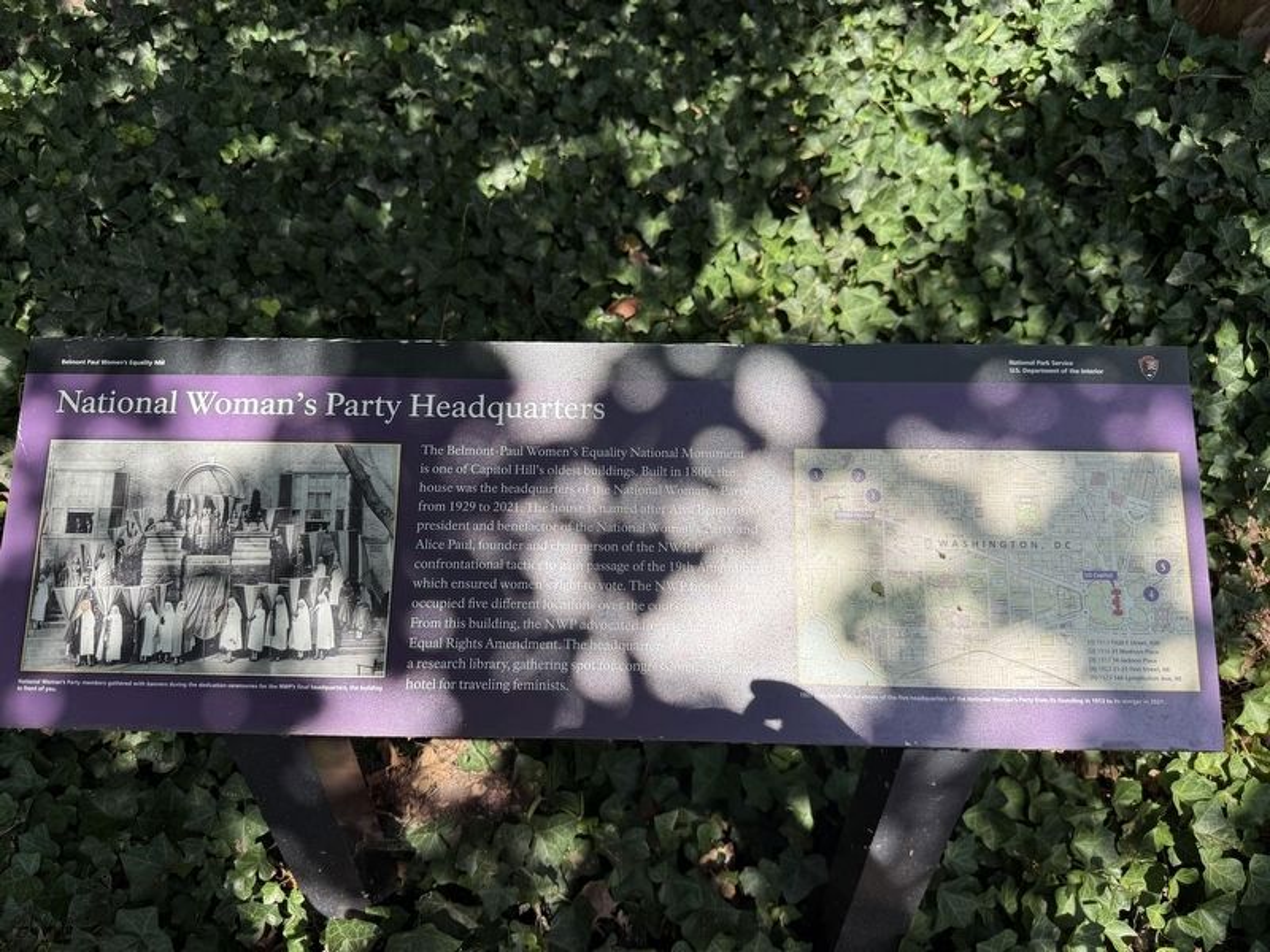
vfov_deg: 56.8
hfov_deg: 71.6
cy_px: 476
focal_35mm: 24
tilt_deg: -37.4
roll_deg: -0.5
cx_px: 635
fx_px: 881
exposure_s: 1/2169
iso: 80
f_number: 1.78
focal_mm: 6.76
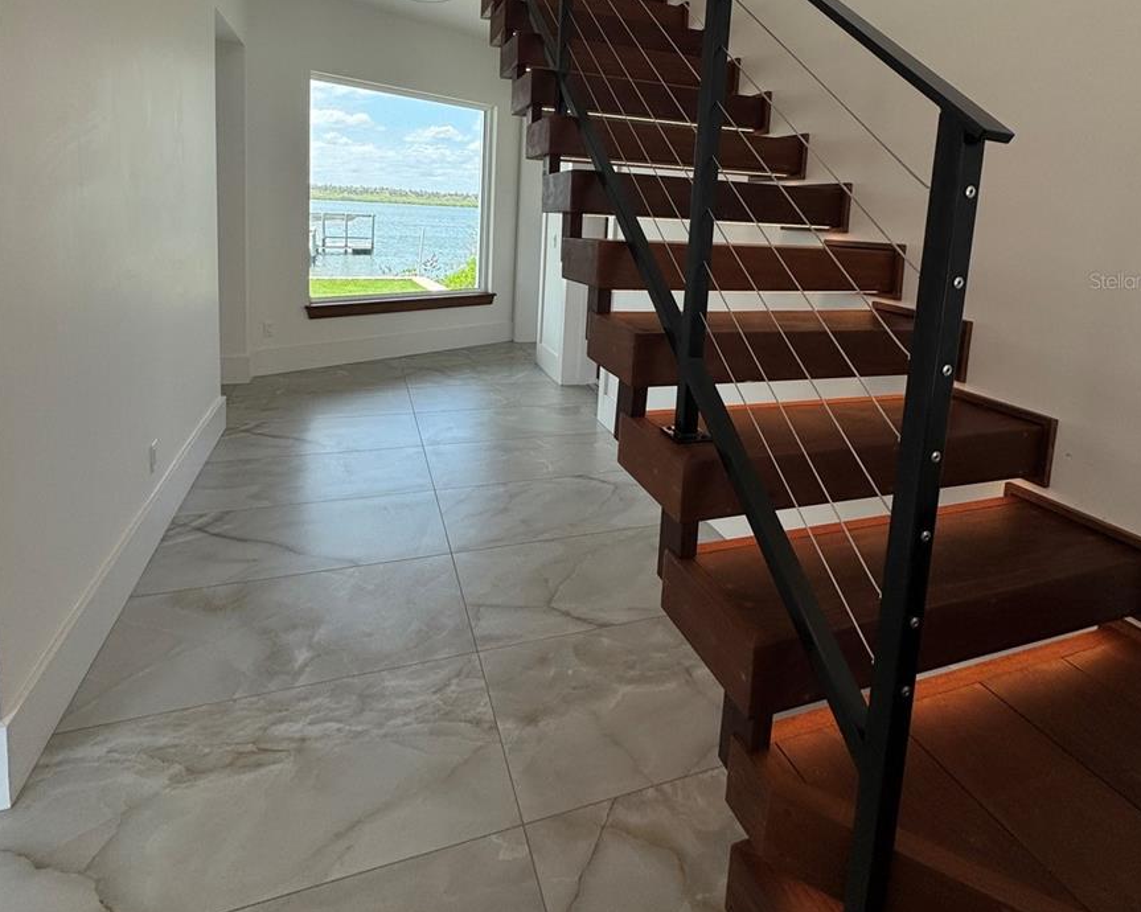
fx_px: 641
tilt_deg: -6.8
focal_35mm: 19
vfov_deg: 68.2
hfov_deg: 83.3
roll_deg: -2.6
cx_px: 588
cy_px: 280
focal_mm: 2.22
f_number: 2.2
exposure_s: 1/306
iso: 40
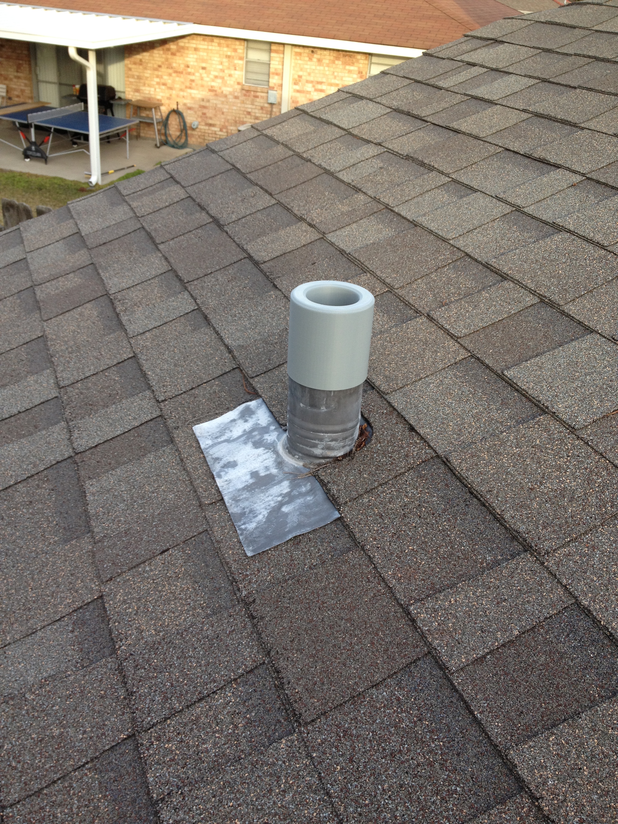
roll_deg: -1.7
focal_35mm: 35
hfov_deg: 40.7
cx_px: 309
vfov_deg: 52.6
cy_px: 412
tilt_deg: -29.6
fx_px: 833
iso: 50
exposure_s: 1/163
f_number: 2.4
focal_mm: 4.28
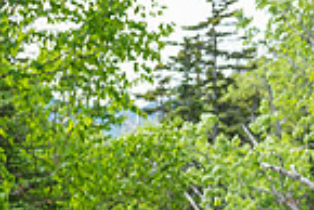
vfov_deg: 4.8
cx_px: 674
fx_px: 2514
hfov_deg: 6.9
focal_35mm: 288
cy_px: 247
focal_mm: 62
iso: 400
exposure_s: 1/640
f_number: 5.6
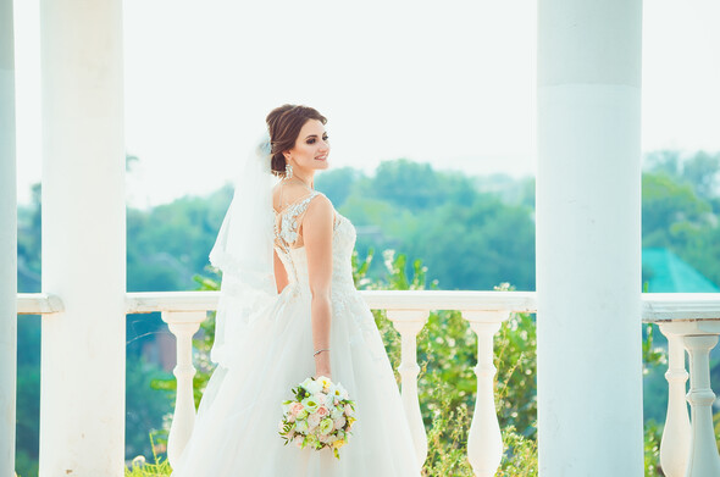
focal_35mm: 210
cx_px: 360
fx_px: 4192
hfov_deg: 9.8
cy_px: 238
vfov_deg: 6.5
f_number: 4.8
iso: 100
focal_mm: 140
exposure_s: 1/250
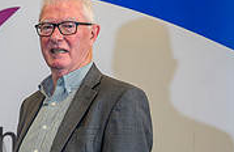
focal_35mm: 285
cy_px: 162
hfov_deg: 7.2
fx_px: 1837
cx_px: -108
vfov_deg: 4.7
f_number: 4
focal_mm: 83
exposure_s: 1/125
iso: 800
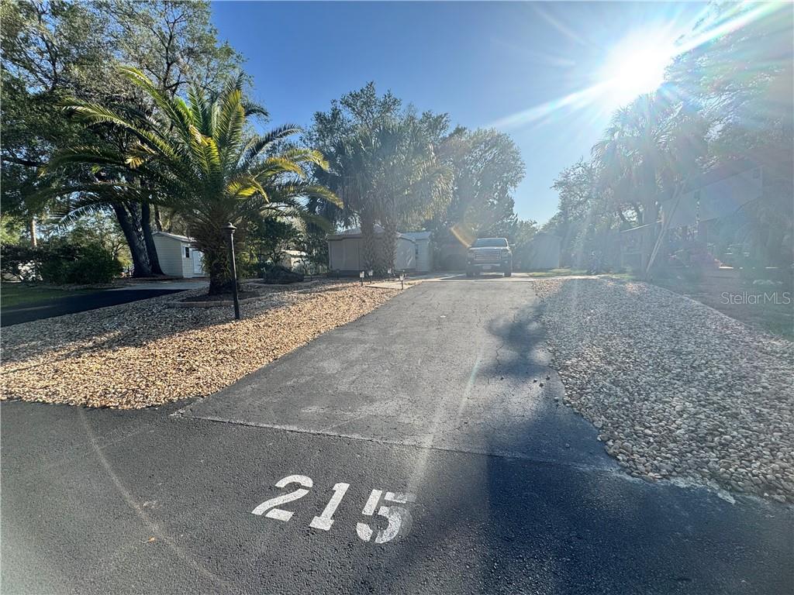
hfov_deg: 102.1
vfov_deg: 85.7
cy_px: 298
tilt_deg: -4.0
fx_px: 321
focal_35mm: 14
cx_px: 397
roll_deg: +2.1
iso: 40
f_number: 2.2
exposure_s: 1/858
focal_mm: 2.22
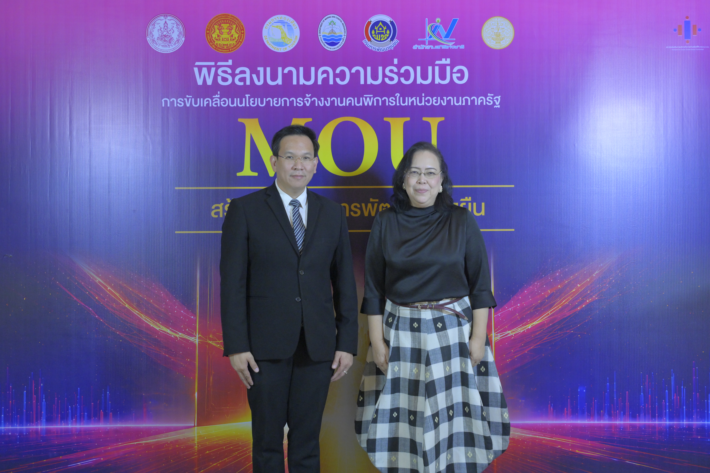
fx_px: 966
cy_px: 236
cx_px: 355
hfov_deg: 40.3
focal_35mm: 49
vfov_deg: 27.5
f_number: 4
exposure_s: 1/320
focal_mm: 49
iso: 2500
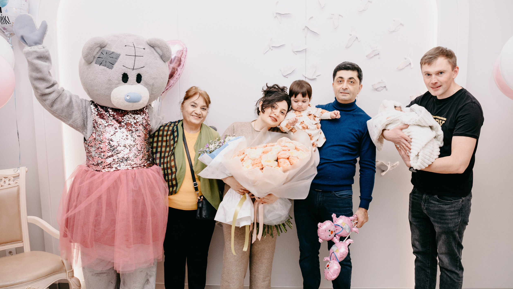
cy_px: 170
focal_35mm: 29
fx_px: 394
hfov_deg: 66.1
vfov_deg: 40.0
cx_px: 251
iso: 320
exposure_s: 1/160
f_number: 4
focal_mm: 24
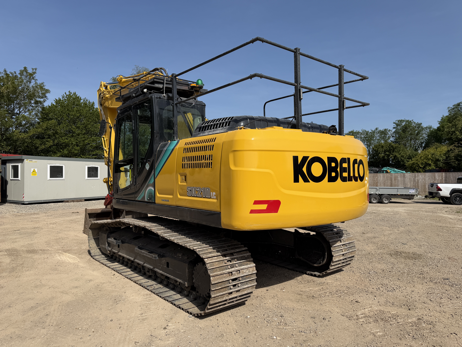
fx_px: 320
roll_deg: +0.7
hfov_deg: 71.6
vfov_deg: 56.8
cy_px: 174
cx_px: 231
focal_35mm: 24
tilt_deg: +2.2
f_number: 1.78
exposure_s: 1/6711
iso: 80
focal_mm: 6.76
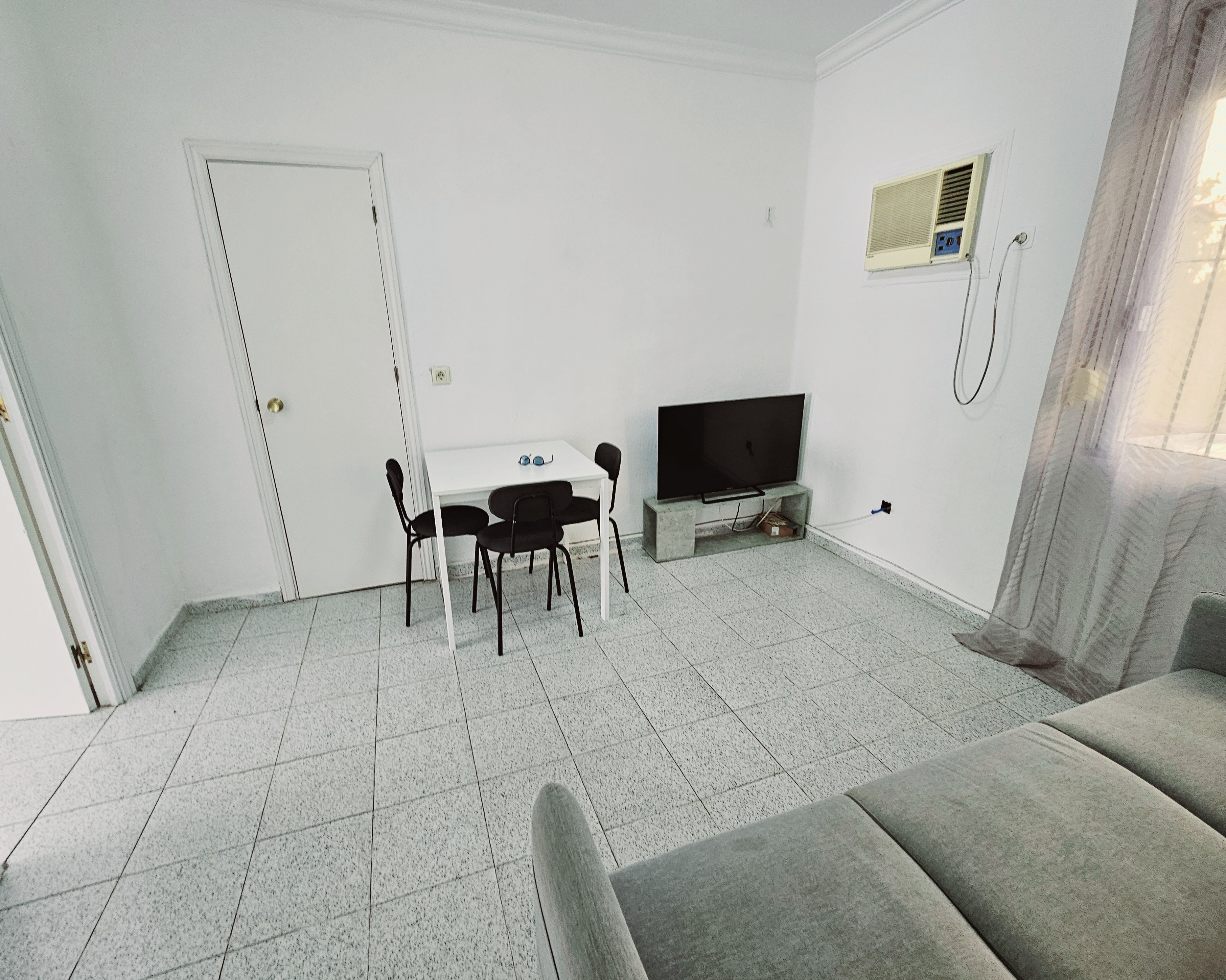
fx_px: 508
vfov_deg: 88.0
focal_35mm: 14
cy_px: 502
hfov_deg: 100.7
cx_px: 610
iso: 64
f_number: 2.2
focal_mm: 2.2
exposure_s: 1/50
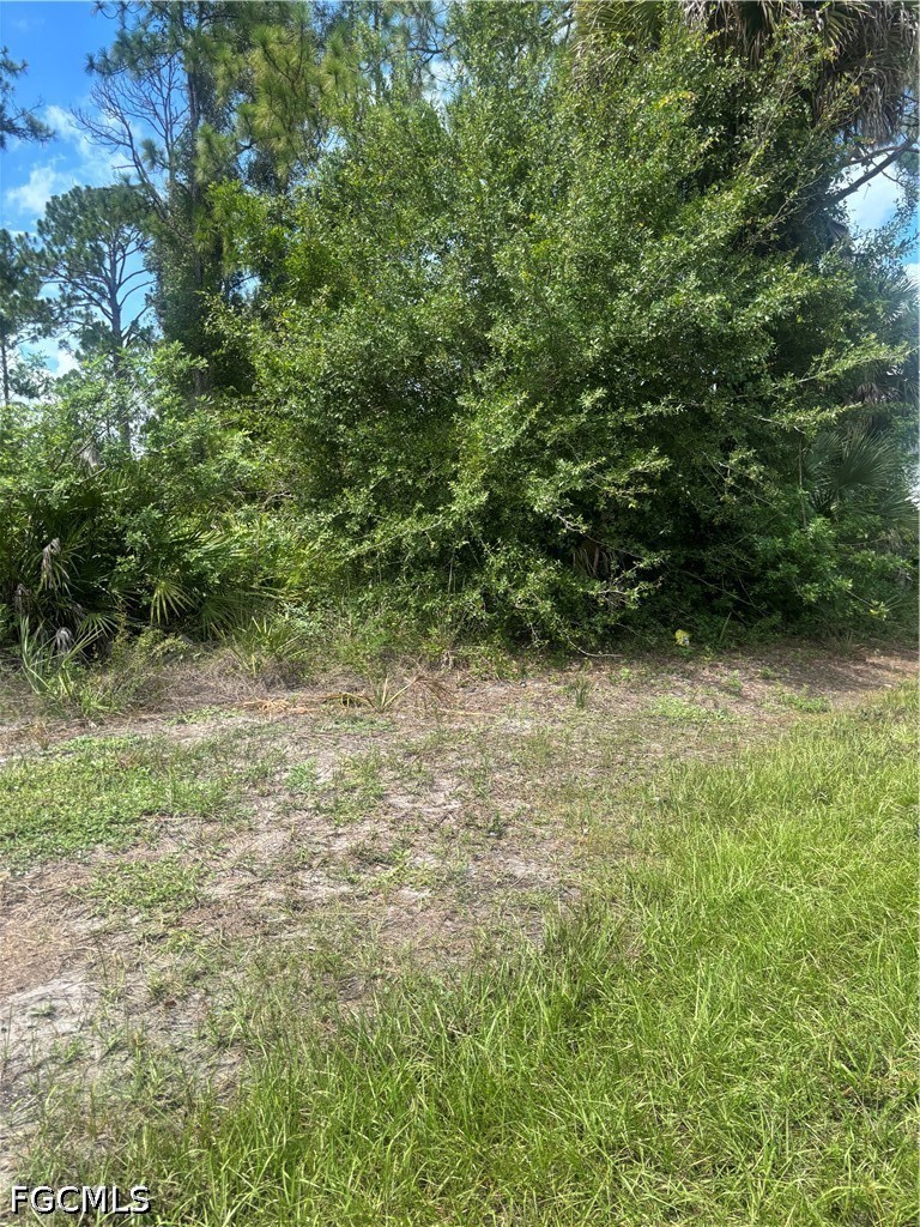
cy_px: 614
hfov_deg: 53.1
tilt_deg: -6.7
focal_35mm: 26
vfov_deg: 67.3
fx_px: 921
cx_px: 460
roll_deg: -3.6
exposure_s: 1/1233
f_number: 1.6
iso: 50
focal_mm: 5.96
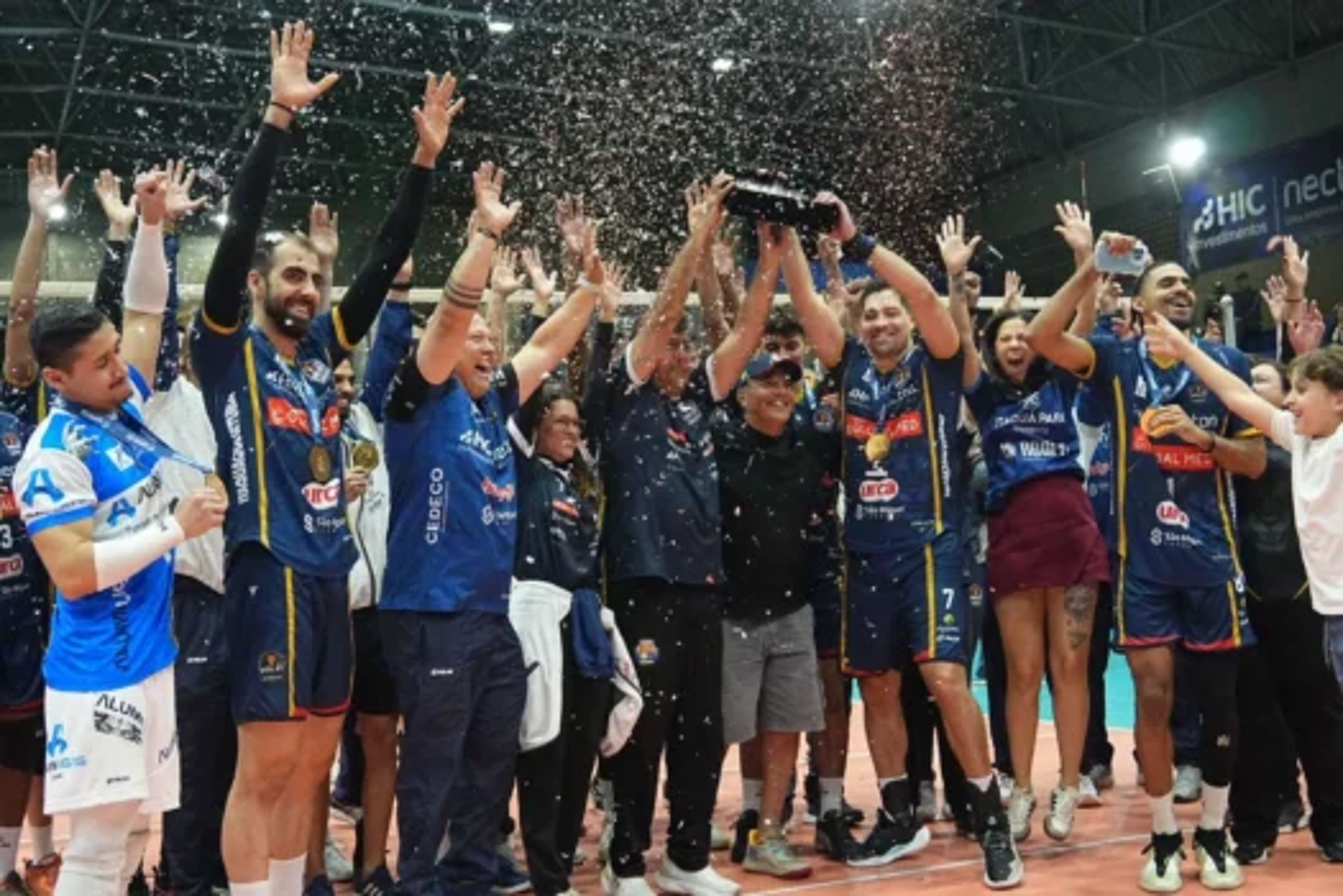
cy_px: 448
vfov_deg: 31.9
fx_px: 1567
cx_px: 672
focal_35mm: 42
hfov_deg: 46.4
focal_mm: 28
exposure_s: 1/800
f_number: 4
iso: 8000
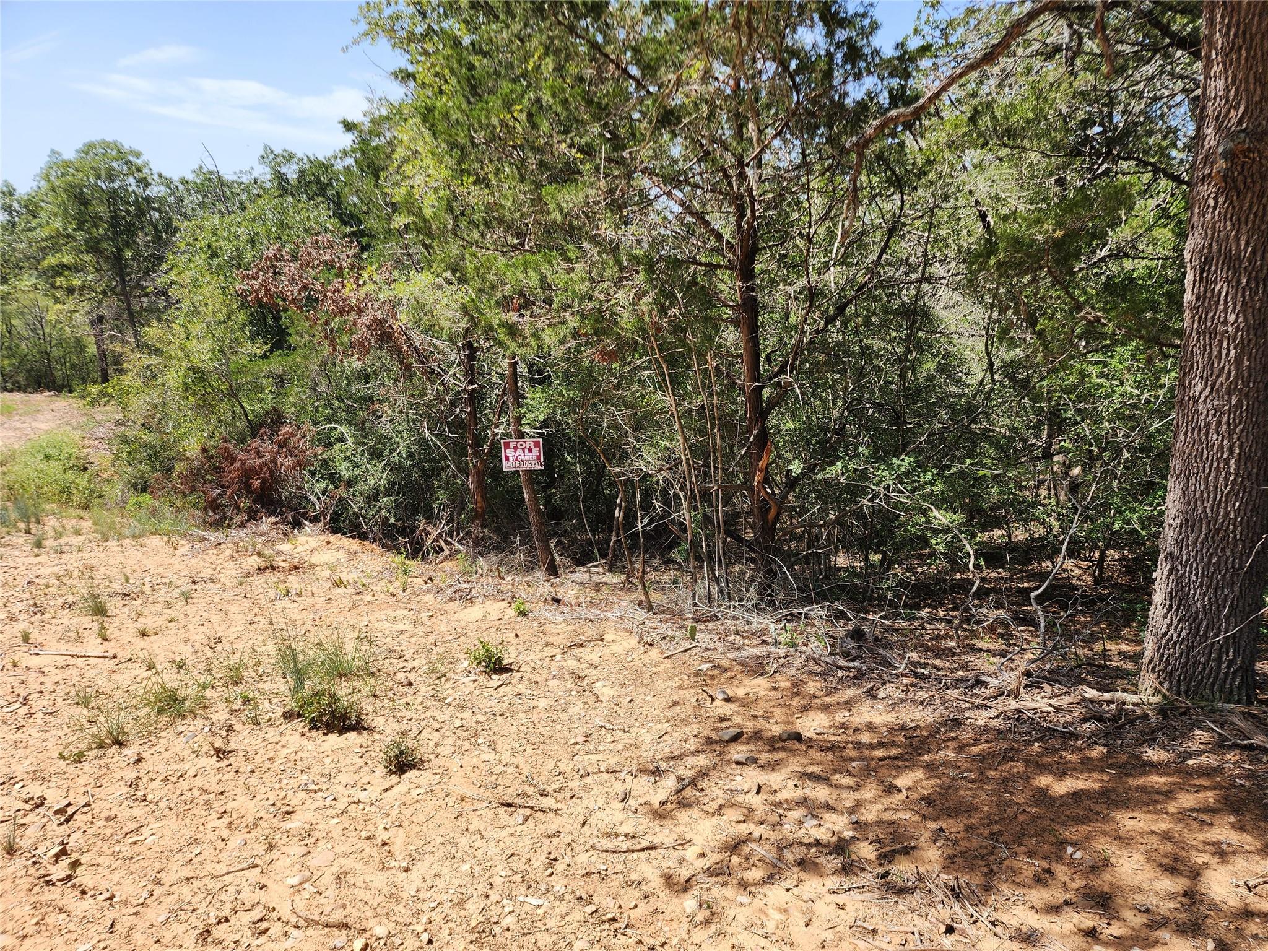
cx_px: 634
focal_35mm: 23
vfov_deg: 58.9
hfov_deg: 73.9
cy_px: 476
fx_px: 843
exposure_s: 1/545
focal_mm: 6.4
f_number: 1.8
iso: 12
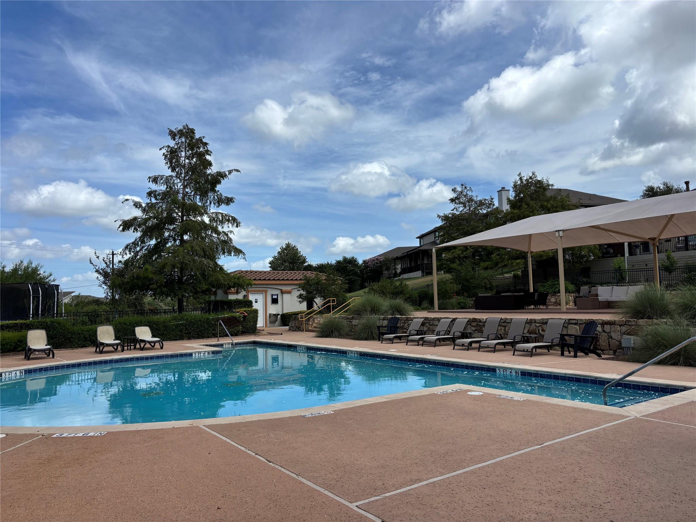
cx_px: 348
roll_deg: +1.4
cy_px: 261
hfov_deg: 67.3
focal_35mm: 26
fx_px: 523
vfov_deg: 53.1
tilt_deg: +4.6
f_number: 1.6
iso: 50
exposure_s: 1/4425
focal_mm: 5.96
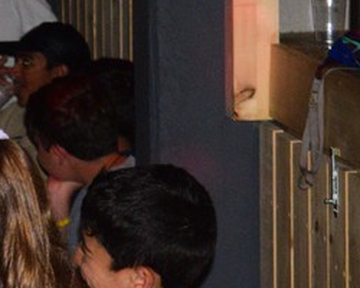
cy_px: 270
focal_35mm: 317
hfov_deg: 6.0
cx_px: -327
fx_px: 3377
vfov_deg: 4.9
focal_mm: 55
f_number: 5.6
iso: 3200
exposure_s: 1/200
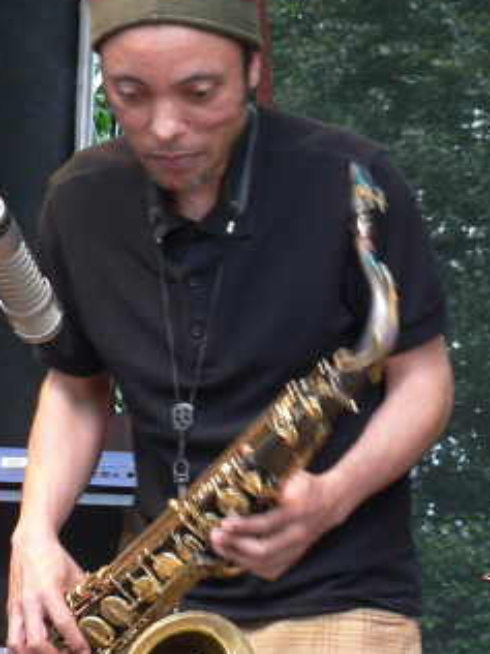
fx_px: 2756
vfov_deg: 13.5
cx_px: 258
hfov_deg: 10.2
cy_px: 474
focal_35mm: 146
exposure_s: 1/30
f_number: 3.2
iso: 100
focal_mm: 13.1
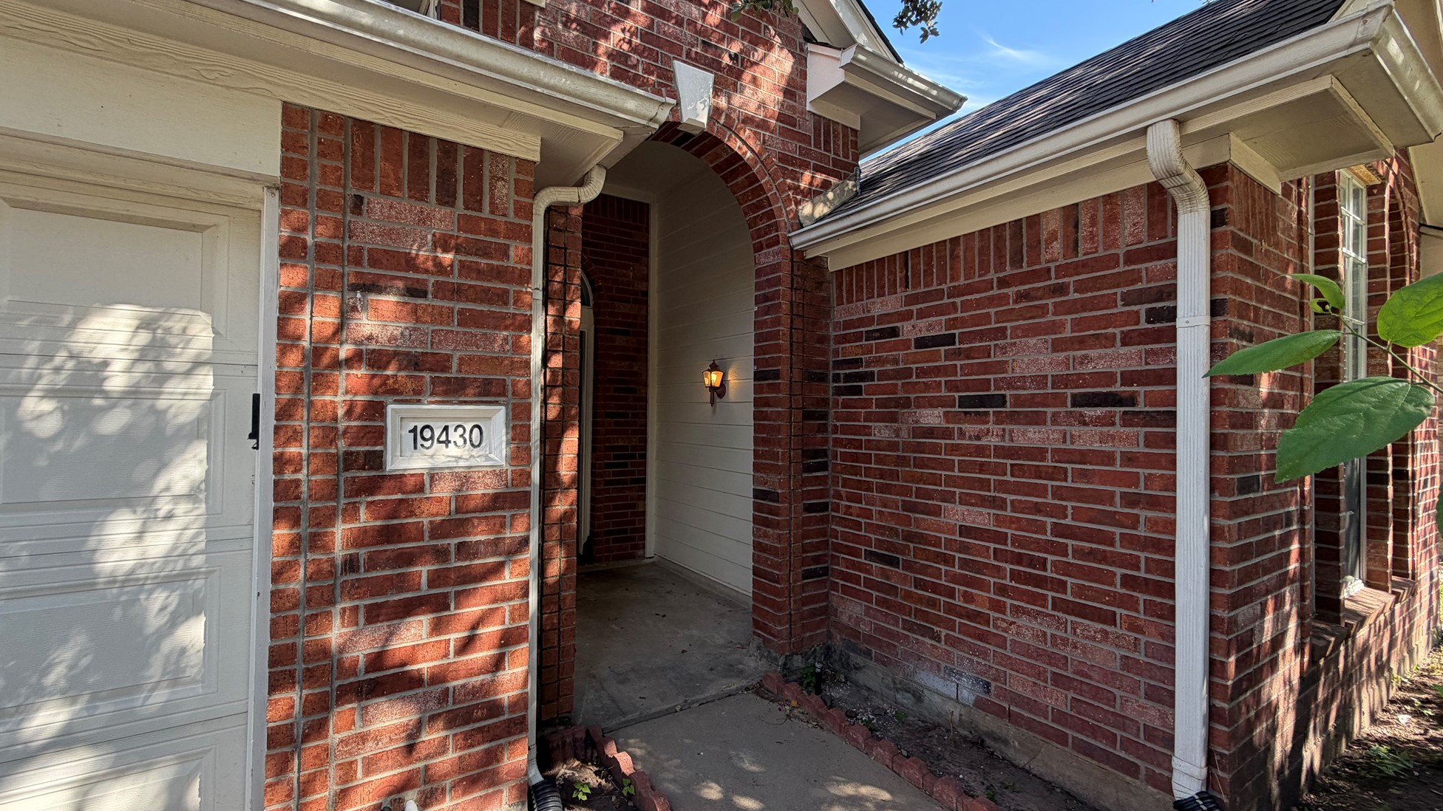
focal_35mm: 16
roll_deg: +0.1
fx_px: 612
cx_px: 710
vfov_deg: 67.1
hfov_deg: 99.4
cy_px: 408
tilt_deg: +1.4
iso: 40
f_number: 2.2
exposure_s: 1/187
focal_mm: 2.22
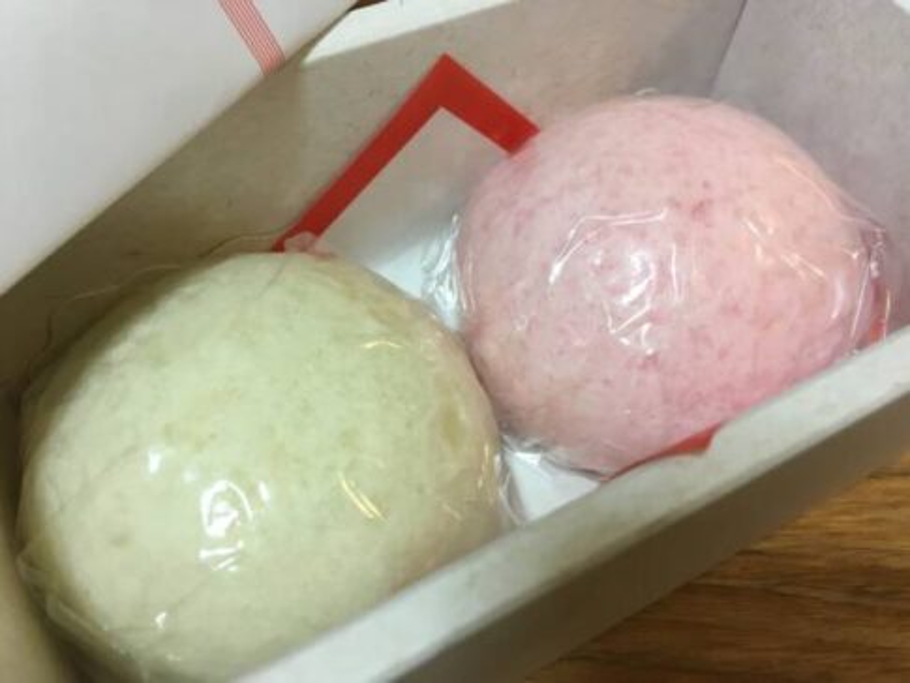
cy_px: 342
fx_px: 763
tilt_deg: -55.4
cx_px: 455
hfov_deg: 61.6
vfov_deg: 48.2
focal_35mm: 29
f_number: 2.2
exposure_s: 1/30
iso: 80
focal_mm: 4.15
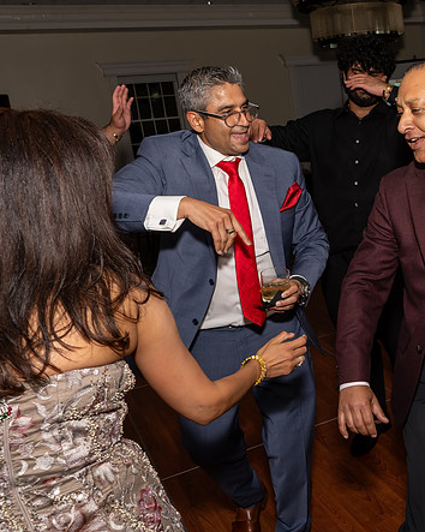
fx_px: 629
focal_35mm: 40
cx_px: 435
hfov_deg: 33.7
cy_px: 238
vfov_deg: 45.7
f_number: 8
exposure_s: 1/250
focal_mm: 17
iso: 640
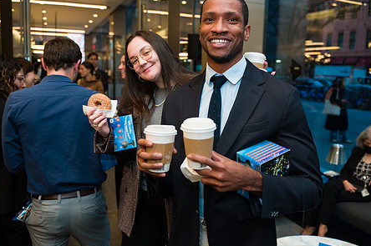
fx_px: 350
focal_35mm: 34
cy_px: 119
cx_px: 204
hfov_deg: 55.7
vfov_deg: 38.8
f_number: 3.2
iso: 400
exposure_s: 1/200
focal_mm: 26
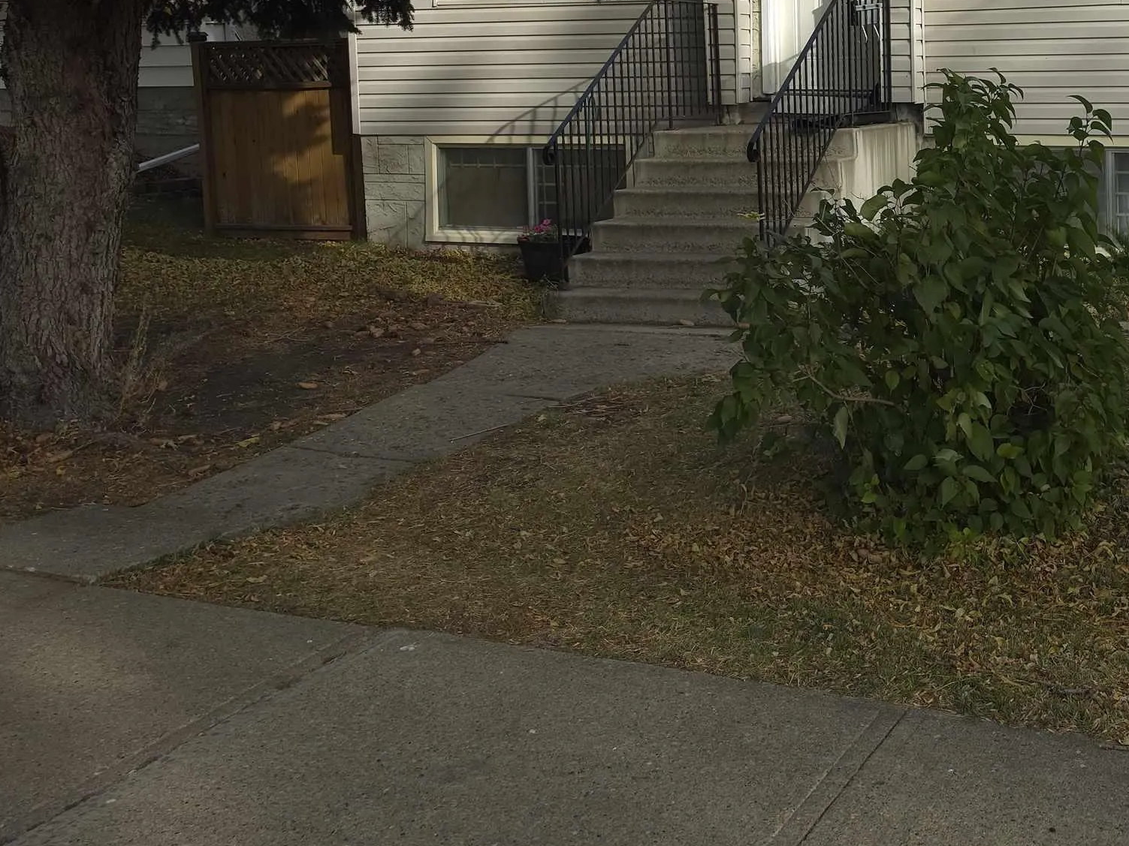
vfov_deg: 29.8
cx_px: 907
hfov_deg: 38.9
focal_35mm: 47
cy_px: 115
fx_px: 1533
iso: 10
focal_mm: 6.5
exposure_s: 1/342
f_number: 1.4
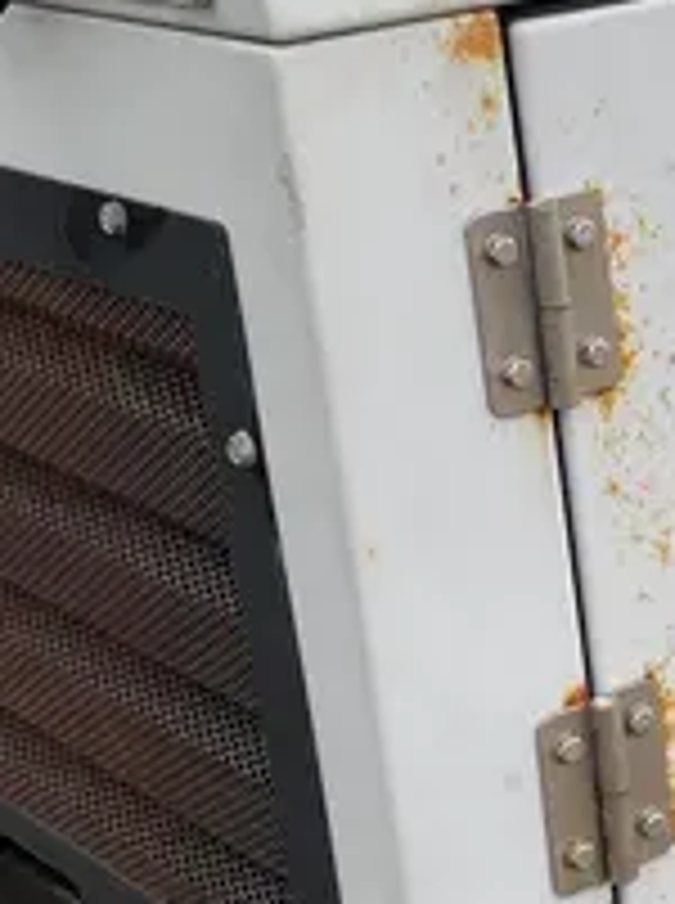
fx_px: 2478
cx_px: 1022
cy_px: 452
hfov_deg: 14.4
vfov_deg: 20.7
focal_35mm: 95
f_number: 1.8
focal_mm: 4.25
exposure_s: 1/243
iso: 32
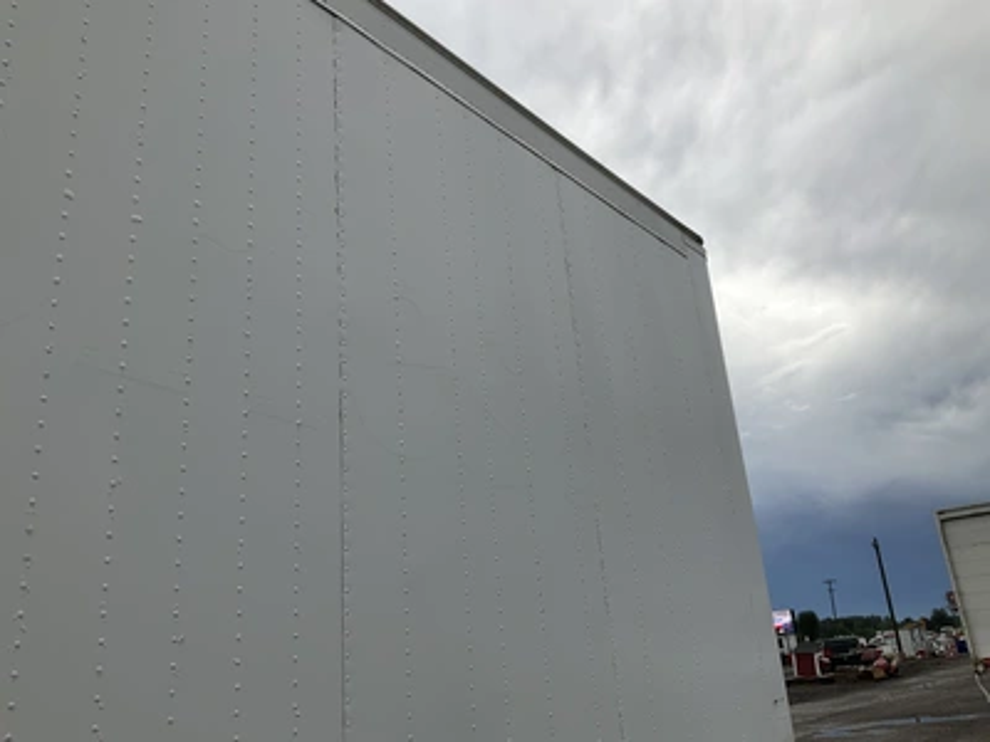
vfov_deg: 48.2
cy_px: 371
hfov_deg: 61.7
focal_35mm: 29
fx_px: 829
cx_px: 495
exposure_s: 1/2320
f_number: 1.8
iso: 25
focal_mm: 3
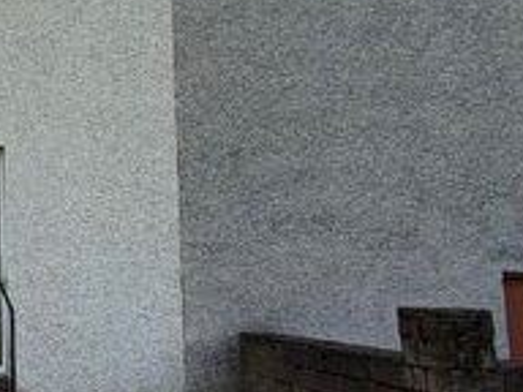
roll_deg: -1.8
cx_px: -223
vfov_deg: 28.6
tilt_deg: +5.9
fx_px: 771
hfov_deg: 27.9
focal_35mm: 51
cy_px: 195
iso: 32
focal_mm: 2.22
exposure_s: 1/770
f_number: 2.2
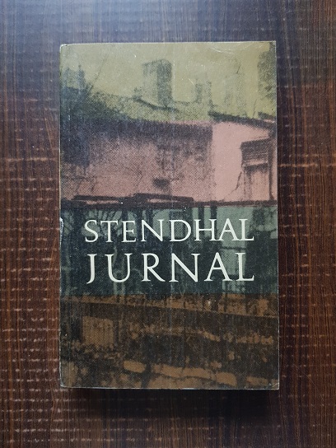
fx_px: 336
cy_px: 224
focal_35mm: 26
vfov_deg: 67.3
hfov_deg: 53.1
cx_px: 168
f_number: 1.7
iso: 200
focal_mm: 4.3
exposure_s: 1/12
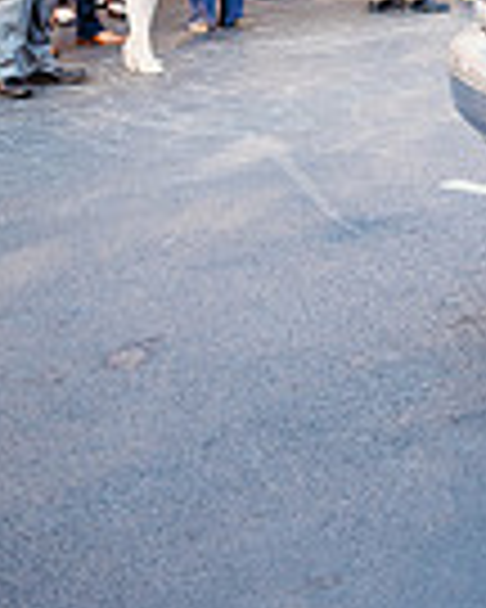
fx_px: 1744
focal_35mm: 97
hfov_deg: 13.9
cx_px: 900
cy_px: -47
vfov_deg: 19.0
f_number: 2
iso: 100
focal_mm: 24
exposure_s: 1/320
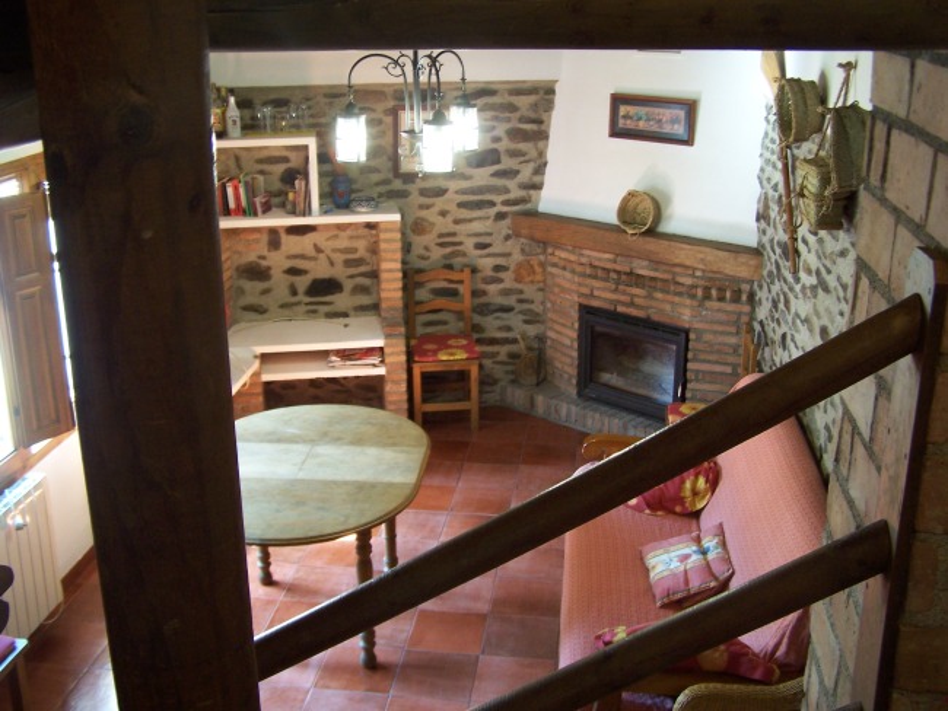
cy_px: 356
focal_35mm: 38
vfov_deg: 37.7
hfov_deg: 49.0
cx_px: 474
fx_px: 1041
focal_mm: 6.3
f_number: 2.8
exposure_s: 1/8
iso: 140
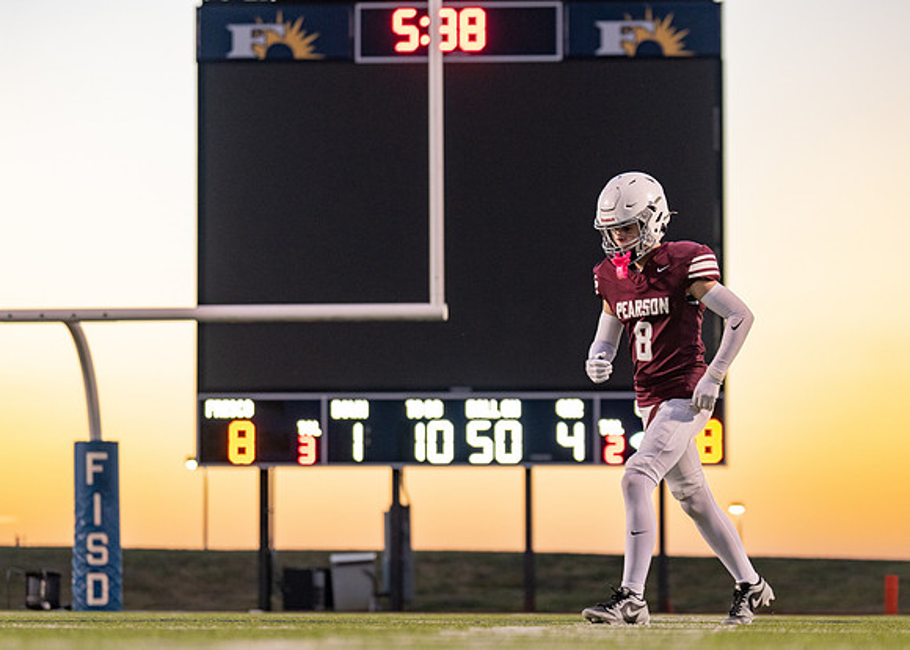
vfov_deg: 11.0
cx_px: 574
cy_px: 382
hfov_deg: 15.4
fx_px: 3357
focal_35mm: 130
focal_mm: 99
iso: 800
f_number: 2.8
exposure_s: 1/500
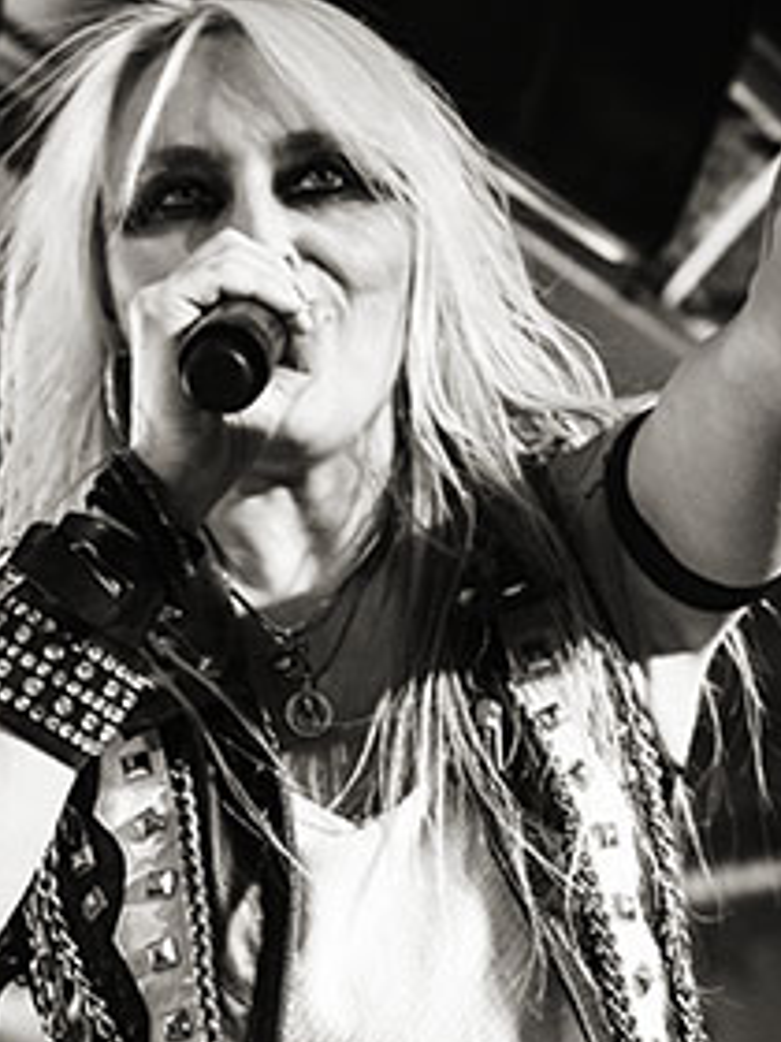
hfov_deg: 15.7
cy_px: 648
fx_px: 2828
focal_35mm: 94
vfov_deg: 20.8
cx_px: 283
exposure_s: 1/160
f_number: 2.8
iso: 1000
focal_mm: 38
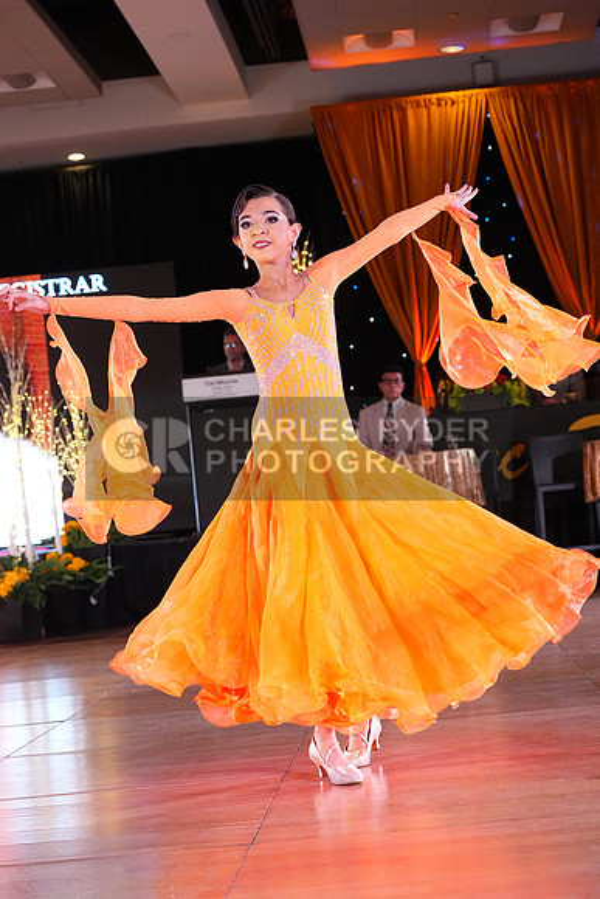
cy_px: 450
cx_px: 300
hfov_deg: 19.5
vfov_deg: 28.8
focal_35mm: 70
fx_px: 1749
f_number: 5.6
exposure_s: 1/400
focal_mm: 70
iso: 8000
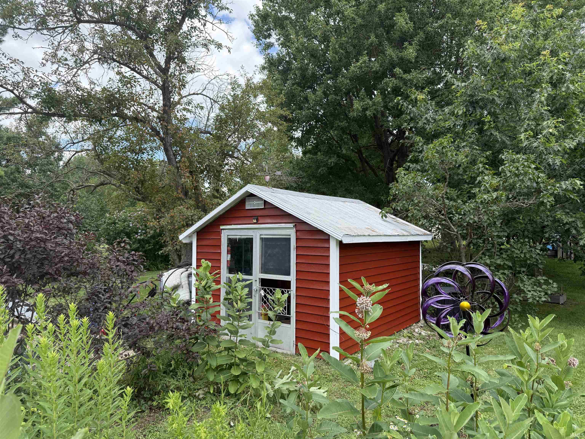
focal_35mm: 24
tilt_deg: +2.3
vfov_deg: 56.8
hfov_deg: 71.6
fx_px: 406
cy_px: 220
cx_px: 292
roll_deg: +1.4
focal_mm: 6.76
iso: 100
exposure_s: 1/1770
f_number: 1.78
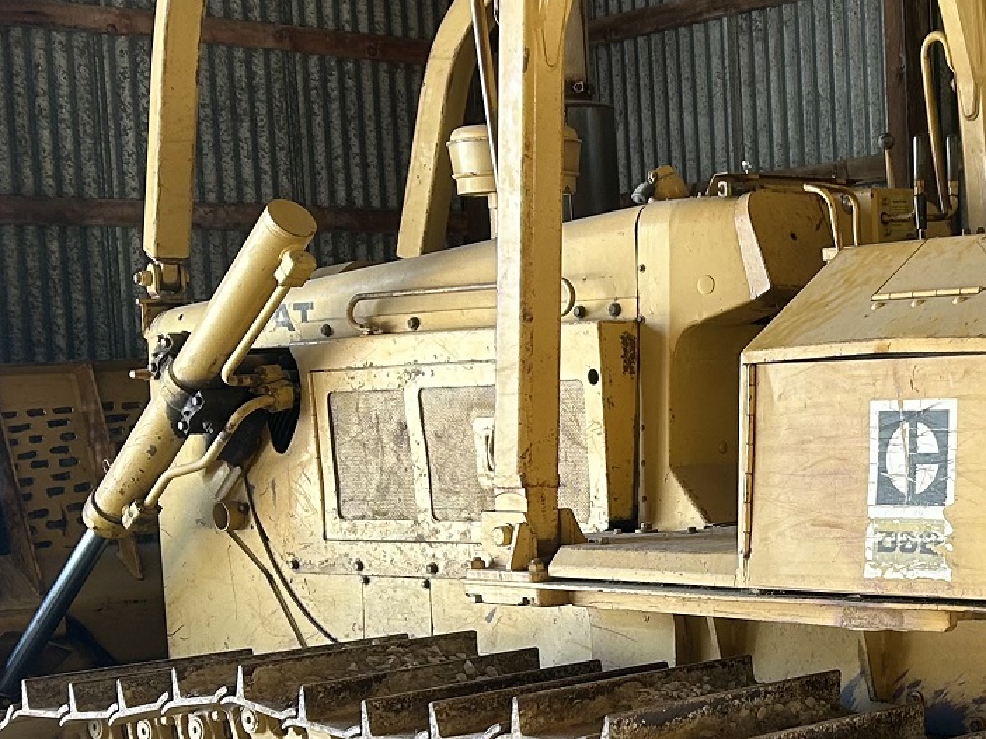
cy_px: 515
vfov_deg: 19.8
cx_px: 836
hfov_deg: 25.7
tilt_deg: -2.4
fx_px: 2107
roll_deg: +3.4
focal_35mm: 74
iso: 80
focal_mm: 5.7
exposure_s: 1/121
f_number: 1.5
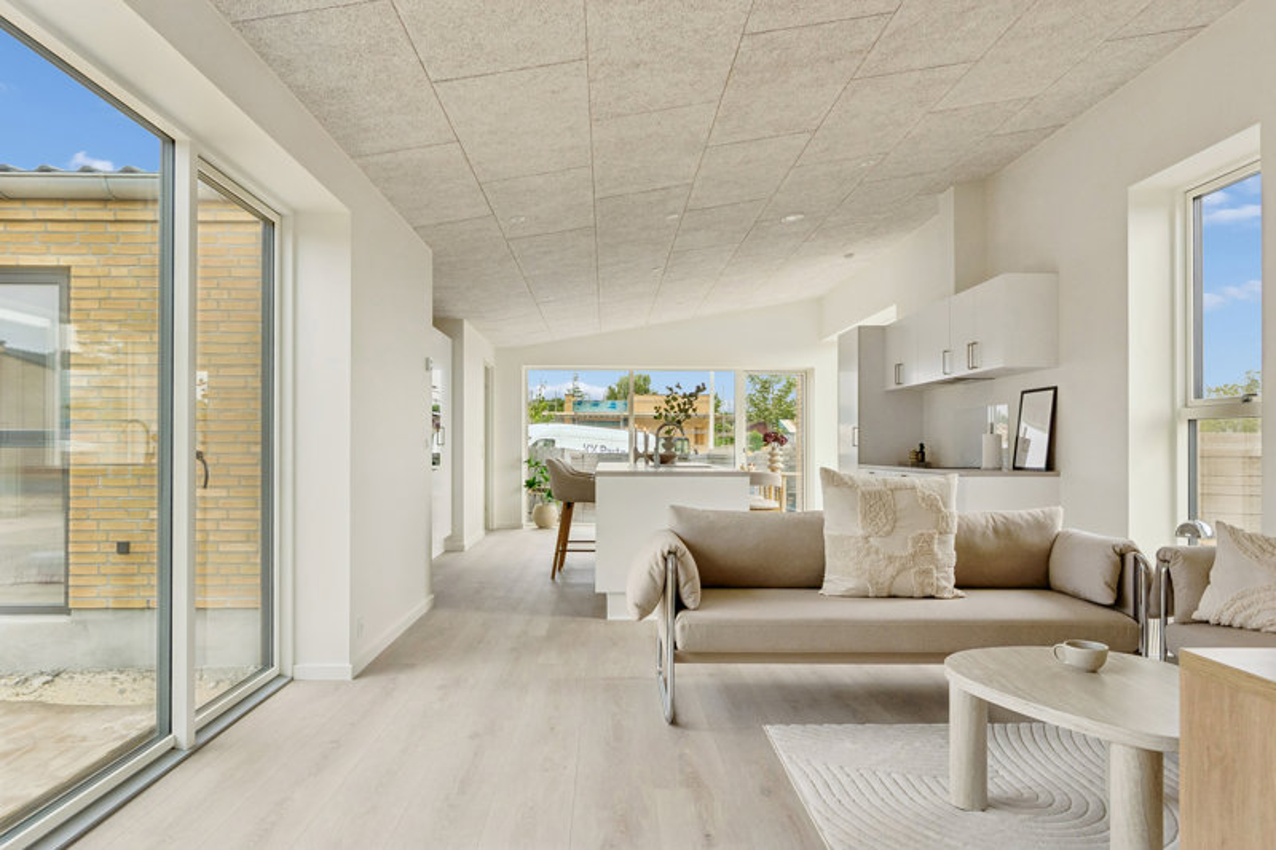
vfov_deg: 51.7
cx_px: 638
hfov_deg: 72.1
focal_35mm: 25
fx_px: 877
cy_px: 425
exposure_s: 1/200
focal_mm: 16.5
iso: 200
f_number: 8
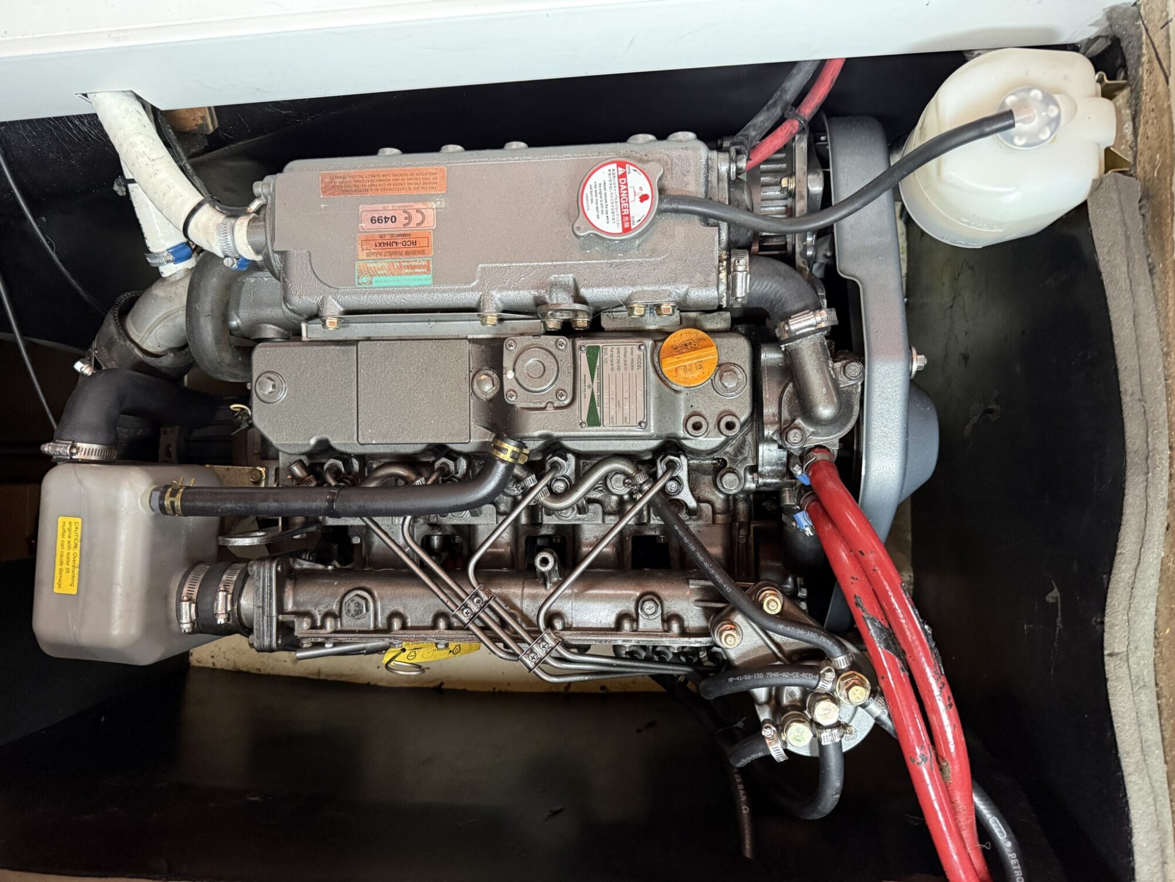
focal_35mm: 24
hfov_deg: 71.6
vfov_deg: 56.8
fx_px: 815
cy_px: 441
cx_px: 588
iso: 800
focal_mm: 6.76
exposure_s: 1/60
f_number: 1.78
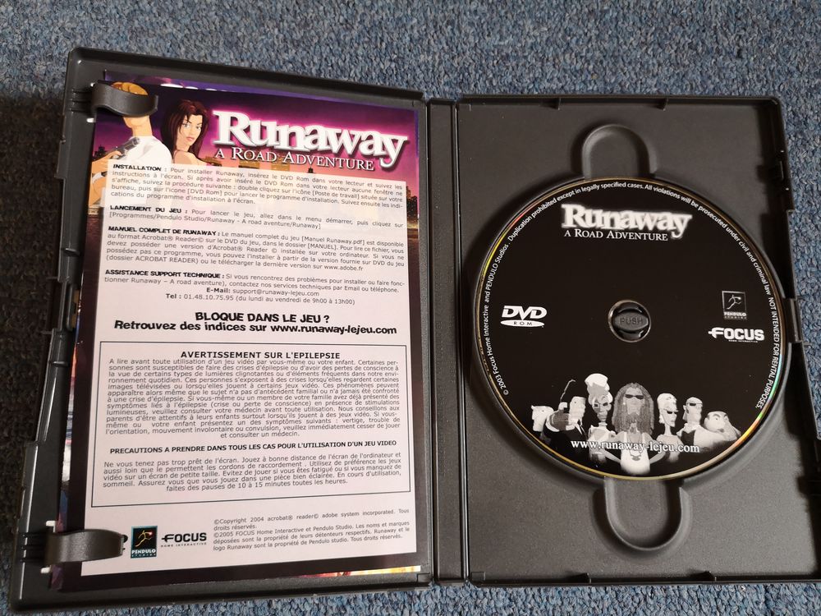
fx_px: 640
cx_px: 410
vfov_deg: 51.4
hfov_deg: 65.3
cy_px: 308
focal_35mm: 27
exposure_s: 1/50
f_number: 1.8
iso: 160
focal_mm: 3.95
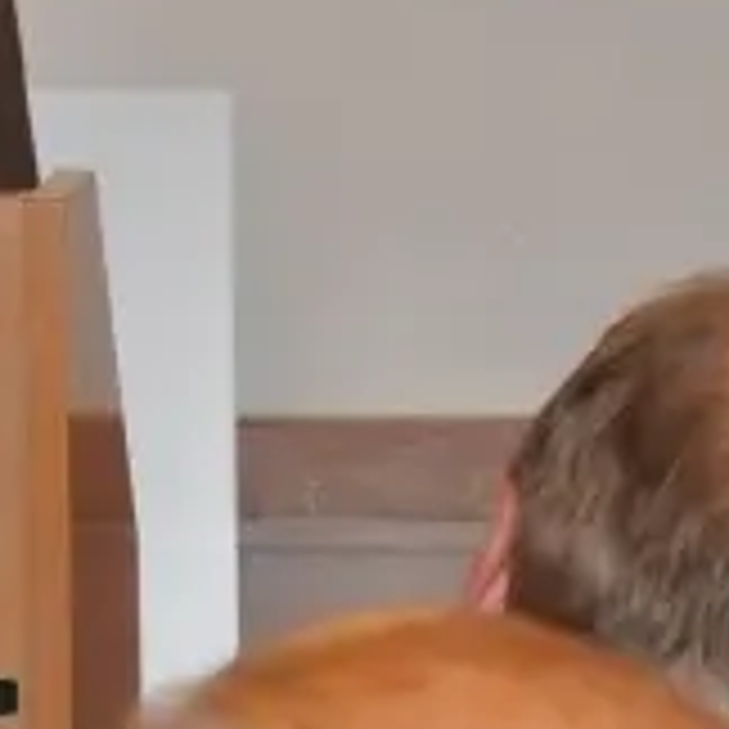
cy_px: -405
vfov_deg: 4.2
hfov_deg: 4.2
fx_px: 9983
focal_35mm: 419
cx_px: -450
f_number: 5
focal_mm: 52
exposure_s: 1/60
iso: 800
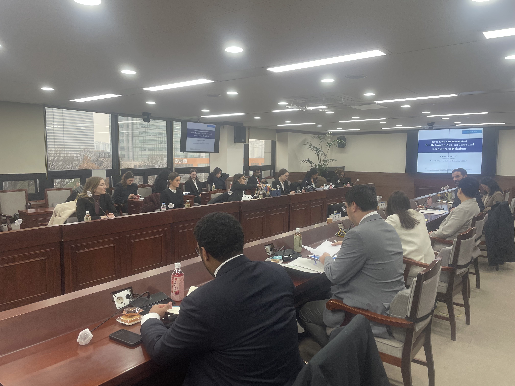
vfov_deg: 53.1
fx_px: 387
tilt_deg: -4.6
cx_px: 258
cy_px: 193
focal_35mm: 26
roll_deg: -0.7
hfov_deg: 67.3
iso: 64
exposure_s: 1/120
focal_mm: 4.2
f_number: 1.6
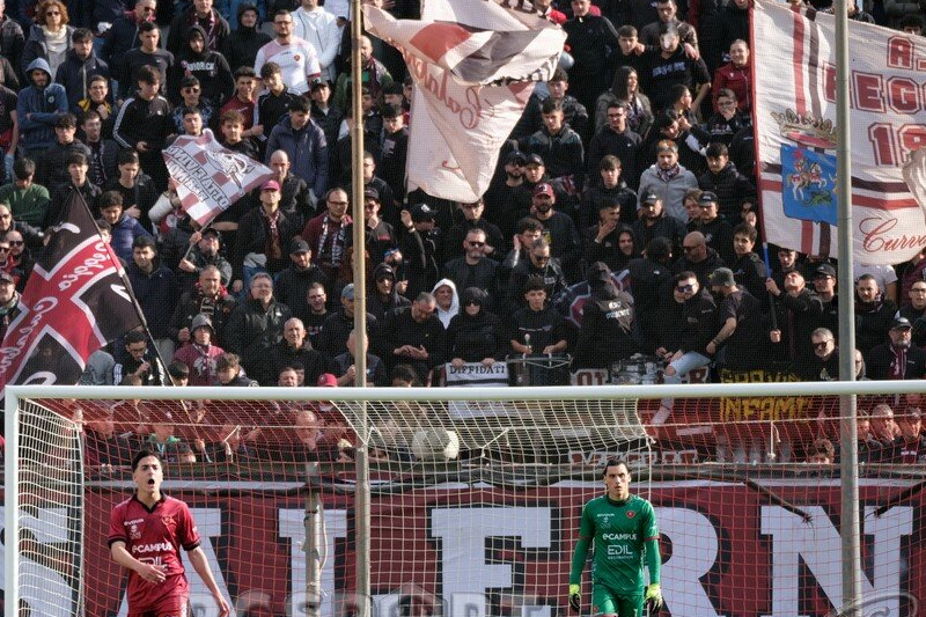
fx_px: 13861
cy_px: 369
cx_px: 360
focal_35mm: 539
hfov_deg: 3.8
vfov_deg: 2.5
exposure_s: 1/1250
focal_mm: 280.4
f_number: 5.2
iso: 500
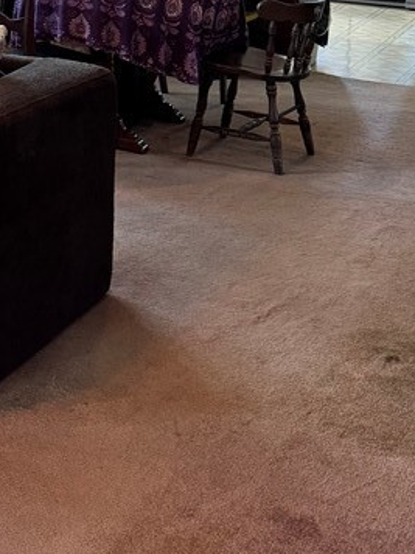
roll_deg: +0.3
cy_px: -73
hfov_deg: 19.9
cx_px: -90
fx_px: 1103
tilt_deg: -6.0
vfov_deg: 25.8
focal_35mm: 69
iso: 250
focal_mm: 6.76
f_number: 1.78
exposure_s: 1/60
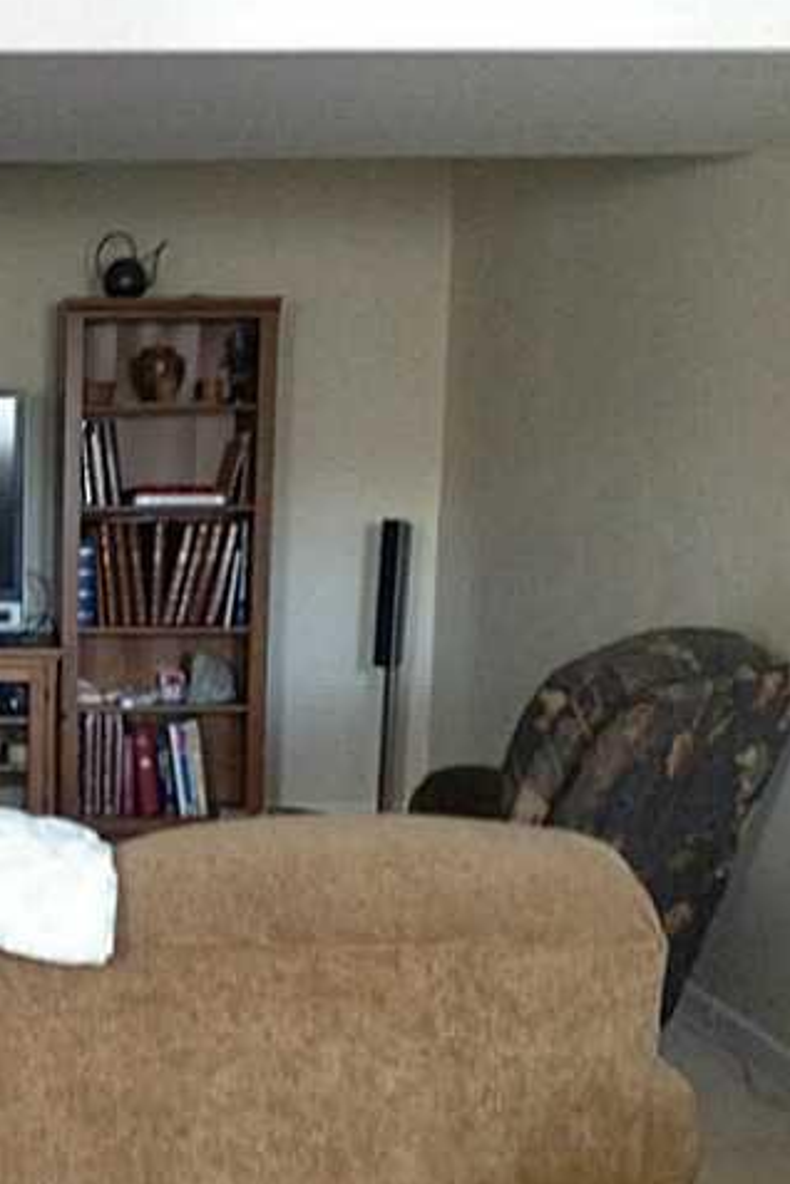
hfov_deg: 21.0
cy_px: 685
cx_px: -122
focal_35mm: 61
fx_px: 2008
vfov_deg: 32.8
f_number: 2.4
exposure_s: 1/15
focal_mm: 4.28
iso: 400
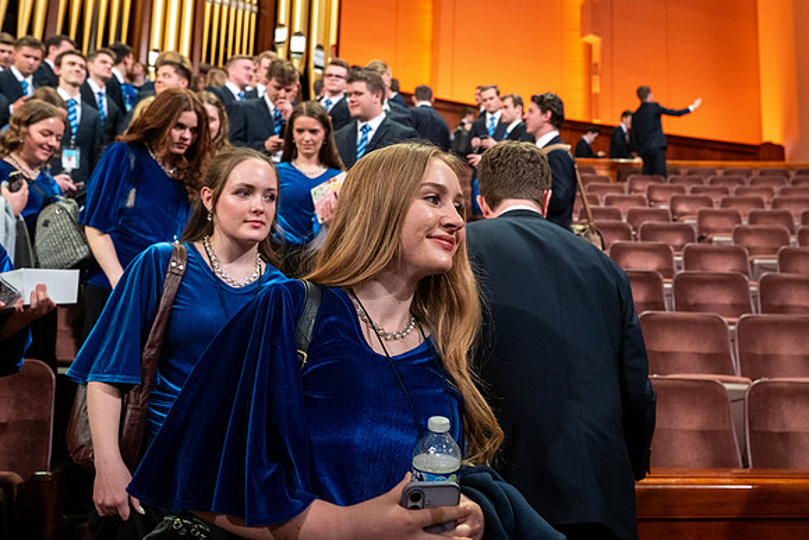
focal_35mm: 35
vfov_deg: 37.4
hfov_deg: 53.7
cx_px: 435
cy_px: 250
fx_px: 798
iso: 3200
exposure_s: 1/250
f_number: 5.6
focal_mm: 33
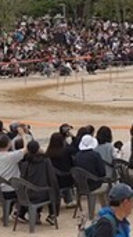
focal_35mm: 160
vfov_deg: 13.4
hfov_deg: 7.5
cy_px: 37
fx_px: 1004
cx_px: 172
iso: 100
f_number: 6.3
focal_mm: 29
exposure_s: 1/80
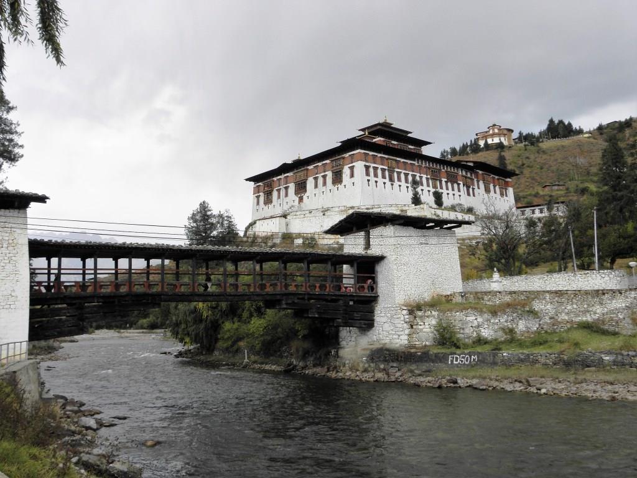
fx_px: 644
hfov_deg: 52.6
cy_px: 239
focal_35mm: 35
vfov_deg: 40.7
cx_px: 318
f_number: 5
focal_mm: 6.24
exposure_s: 1/100
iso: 64
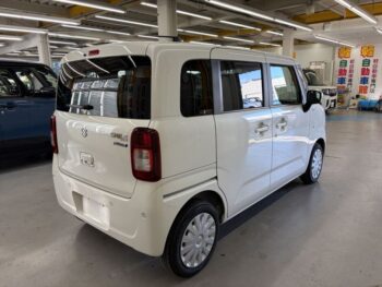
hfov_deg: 67.3
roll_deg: +2.1
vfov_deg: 53.1
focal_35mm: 26
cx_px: 191
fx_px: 287
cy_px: 144
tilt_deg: -11.2
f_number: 1.6
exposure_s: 1/100
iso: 50
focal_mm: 5.96
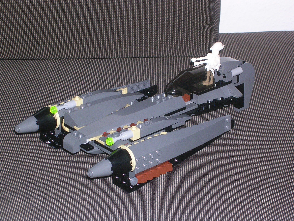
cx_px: 147
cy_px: 110
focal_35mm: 115
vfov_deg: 12.9
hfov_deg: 17.1
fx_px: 977
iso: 98
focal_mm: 17.4
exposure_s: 1/60.1
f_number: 4.9
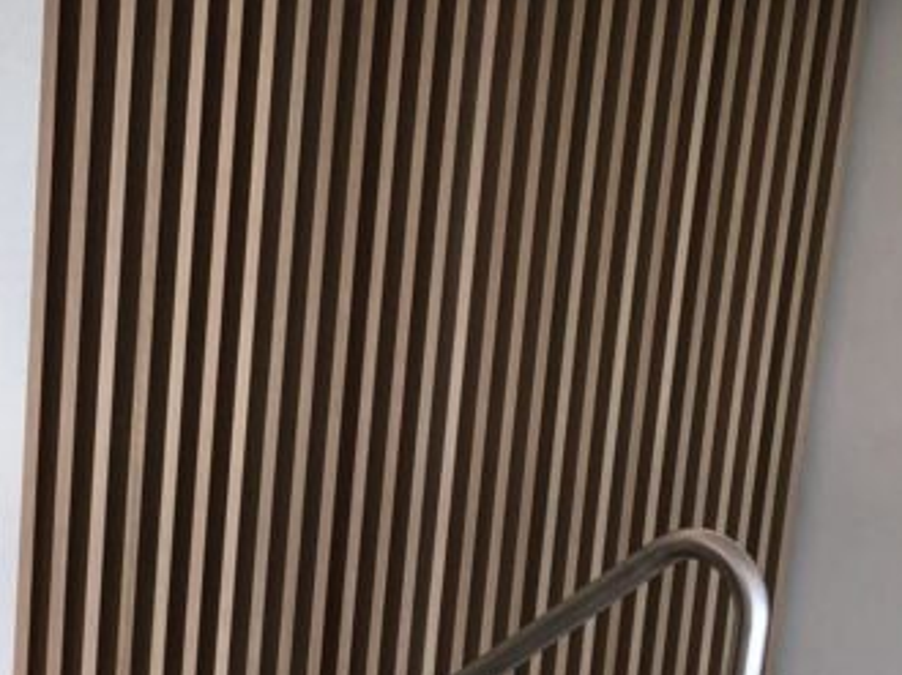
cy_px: 910
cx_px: -241
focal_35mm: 87
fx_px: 2265
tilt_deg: -18.4
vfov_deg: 16.0
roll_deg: -1.1
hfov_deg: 20.7
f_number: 1.8
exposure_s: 1/100
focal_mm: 3.99
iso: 40
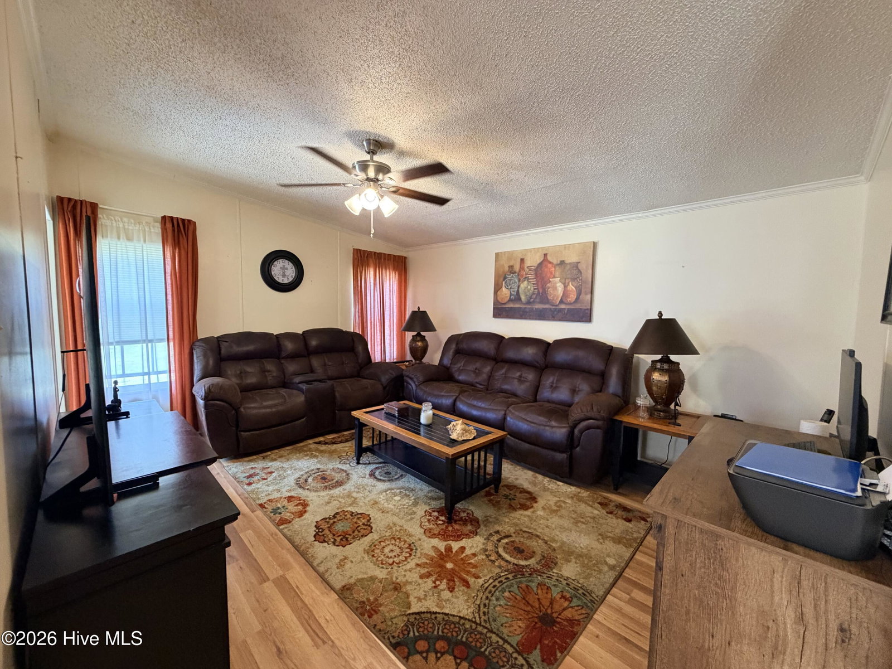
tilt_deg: -3.3
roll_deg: +0.0
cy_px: 334
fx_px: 361
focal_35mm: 14
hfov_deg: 102.1
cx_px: 446
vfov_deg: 85.7
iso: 400
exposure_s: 1/60
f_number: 2.2
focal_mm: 2.22
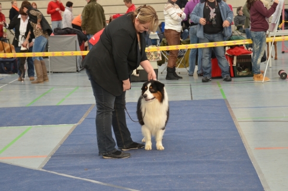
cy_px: 96
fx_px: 778
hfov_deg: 21.0
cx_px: 144
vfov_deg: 14.0
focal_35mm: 98
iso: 800
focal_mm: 65
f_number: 4.8
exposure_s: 1/50
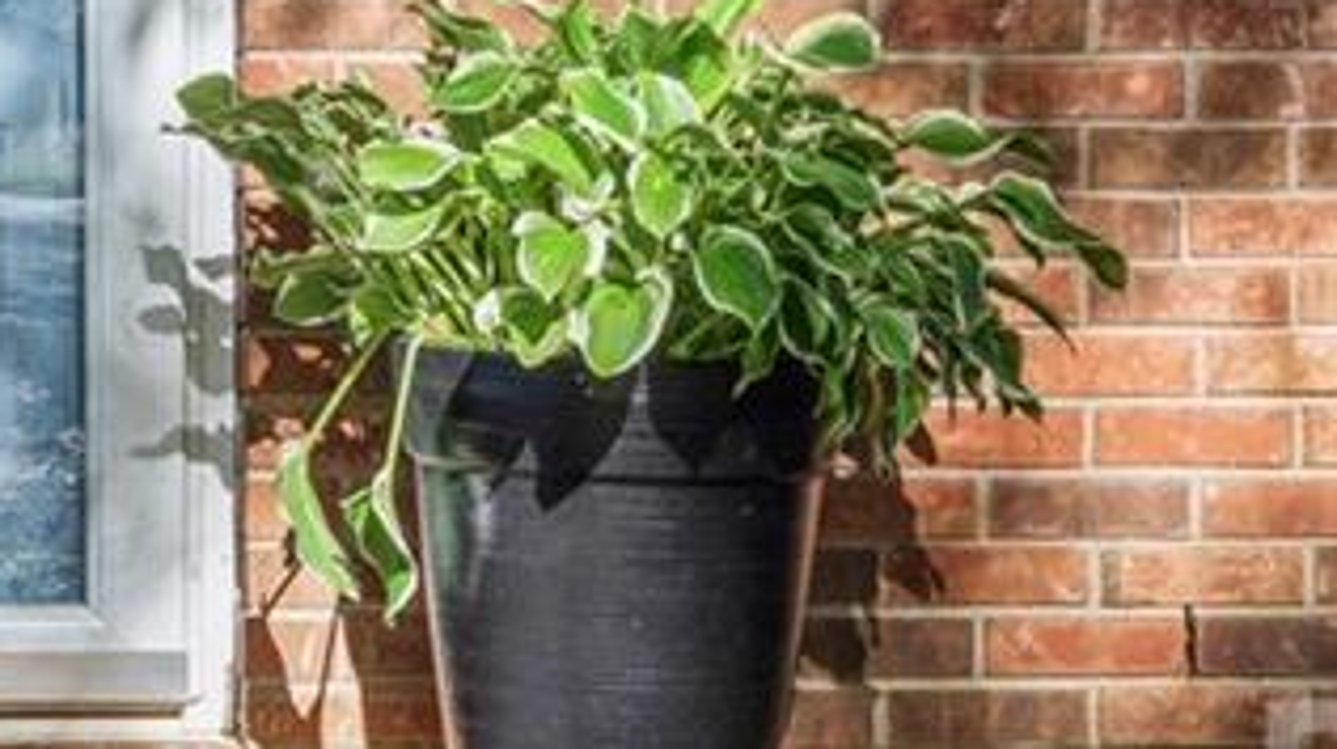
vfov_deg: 10.0
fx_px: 4215
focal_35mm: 119
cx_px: -51
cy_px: -133
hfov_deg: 17.5
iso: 100
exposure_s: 1/30
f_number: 11
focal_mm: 35
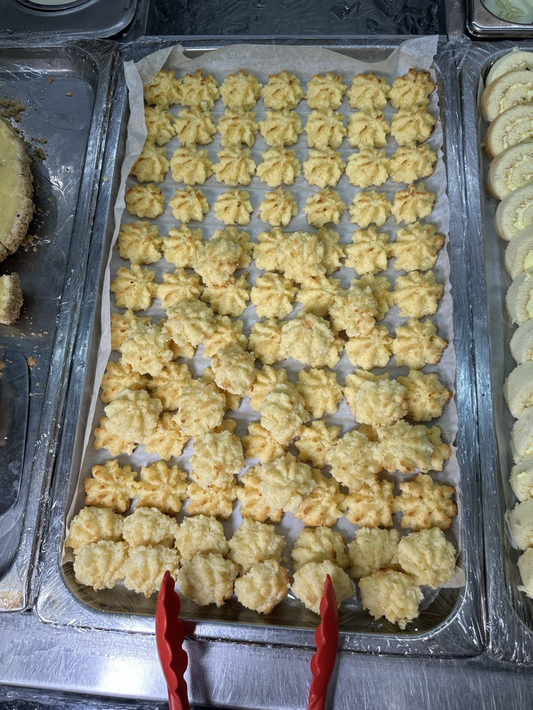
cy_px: 355
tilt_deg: -75.3
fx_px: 493
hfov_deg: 56.8
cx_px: 266
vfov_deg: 71.6
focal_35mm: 24
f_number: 1.78
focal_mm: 6.86
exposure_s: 1/810
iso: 80
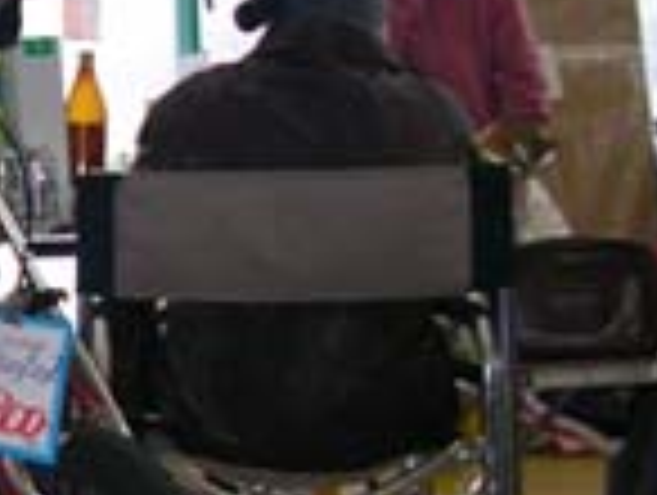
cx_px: -230
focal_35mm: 104
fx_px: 1977
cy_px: 243
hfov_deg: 17.5
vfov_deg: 14.3
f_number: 2.9
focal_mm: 6
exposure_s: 1/31.6
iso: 100
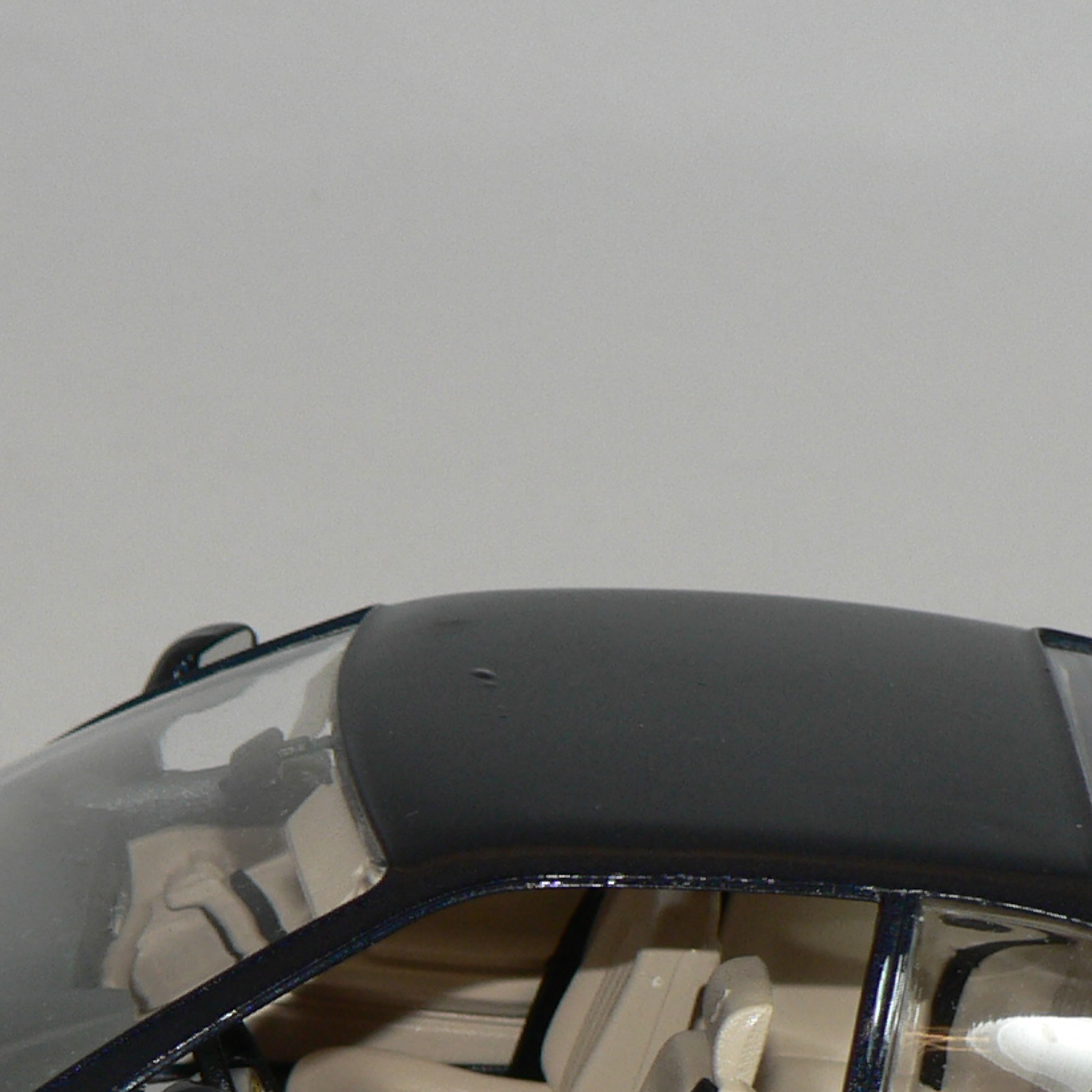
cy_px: 1155
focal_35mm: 196
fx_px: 6995
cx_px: 349
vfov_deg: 8.9
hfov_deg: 8.9
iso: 80
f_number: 3.2
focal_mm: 11.8
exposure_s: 1/60
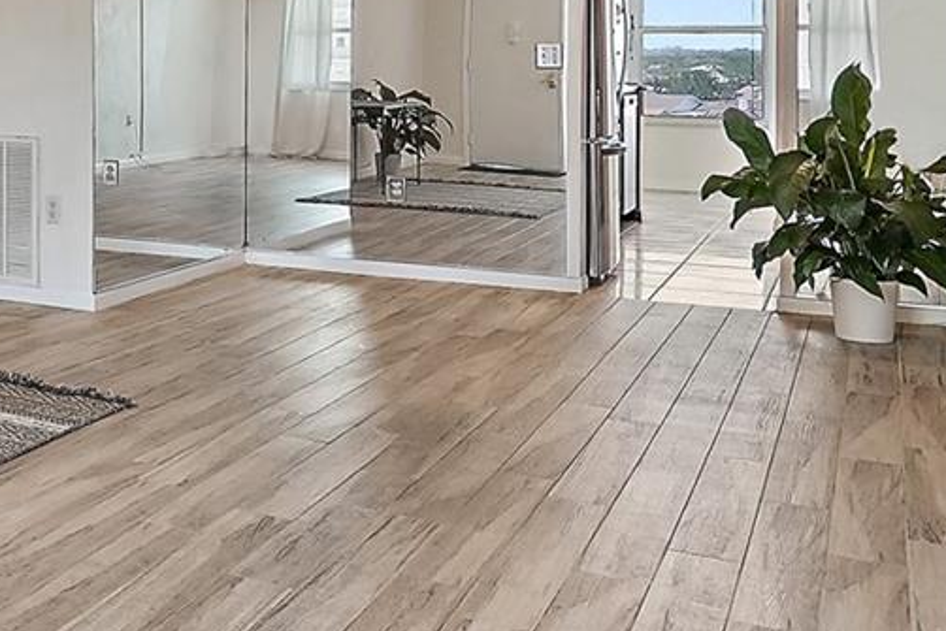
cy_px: 47
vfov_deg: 25.6
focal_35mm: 51
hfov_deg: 34.3
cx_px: -60
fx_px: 1340
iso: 1600
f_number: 4
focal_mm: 16
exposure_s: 1/80
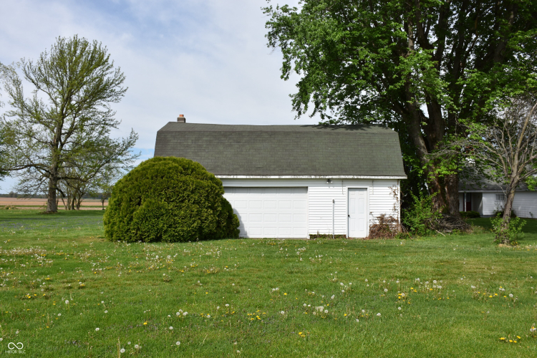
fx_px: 447
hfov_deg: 61.9
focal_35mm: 30
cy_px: 179
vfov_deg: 43.6
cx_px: 268
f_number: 8
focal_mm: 20
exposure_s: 1/500
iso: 140
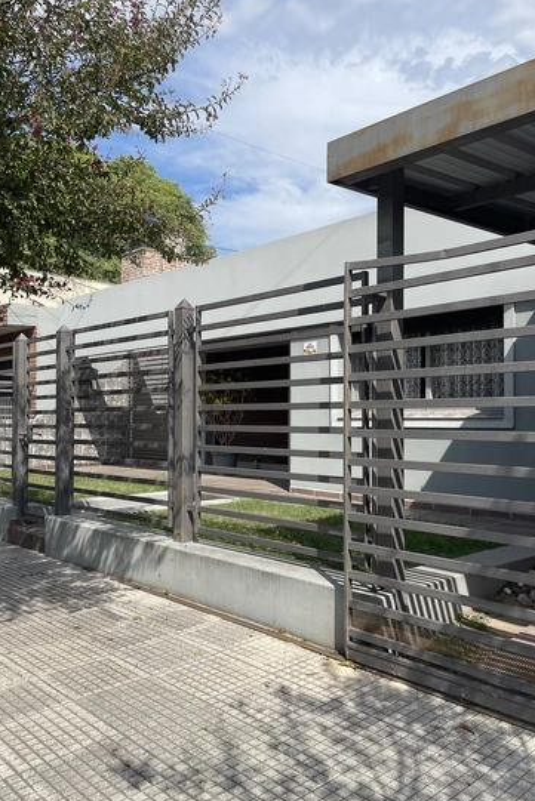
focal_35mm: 30
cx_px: 282
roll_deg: +0.2
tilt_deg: +1.7
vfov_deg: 61.9
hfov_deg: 43.6
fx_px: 668
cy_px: 409
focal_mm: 4.2
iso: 32
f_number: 1.6
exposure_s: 1/3509
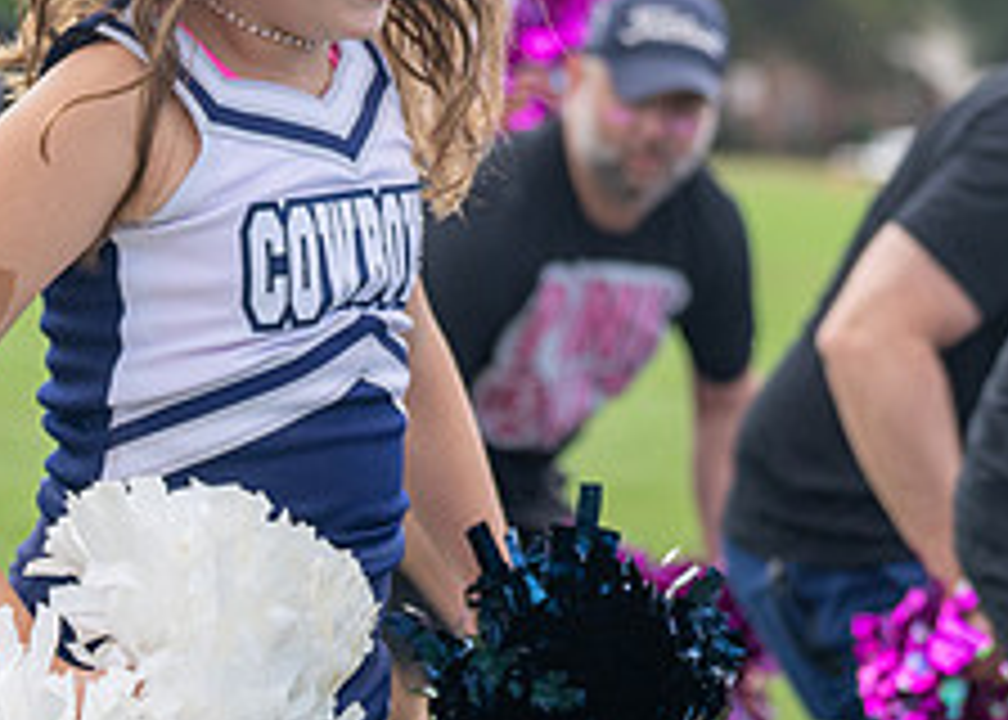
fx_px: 5611
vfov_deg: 7.3
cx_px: 90
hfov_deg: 10.2
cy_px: 342
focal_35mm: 196
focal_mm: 70
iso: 500
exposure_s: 1/4000
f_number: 2.8
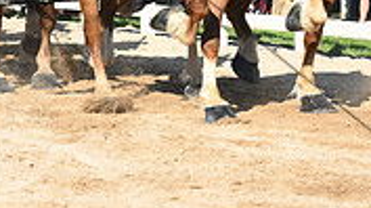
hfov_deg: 7.9
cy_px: -136
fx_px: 2672
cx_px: 42
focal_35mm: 272
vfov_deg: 4.4
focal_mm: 53
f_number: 6.3
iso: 400
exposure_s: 1/1117
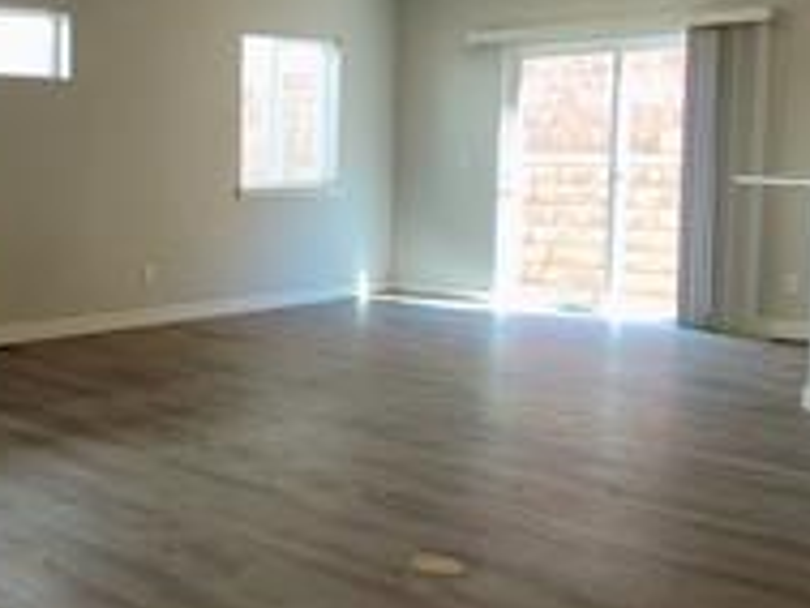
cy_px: 233
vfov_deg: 32.8
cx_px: 9
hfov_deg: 38.4
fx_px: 1030
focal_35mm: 44
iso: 50
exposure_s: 1/60
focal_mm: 1.74
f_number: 2.2
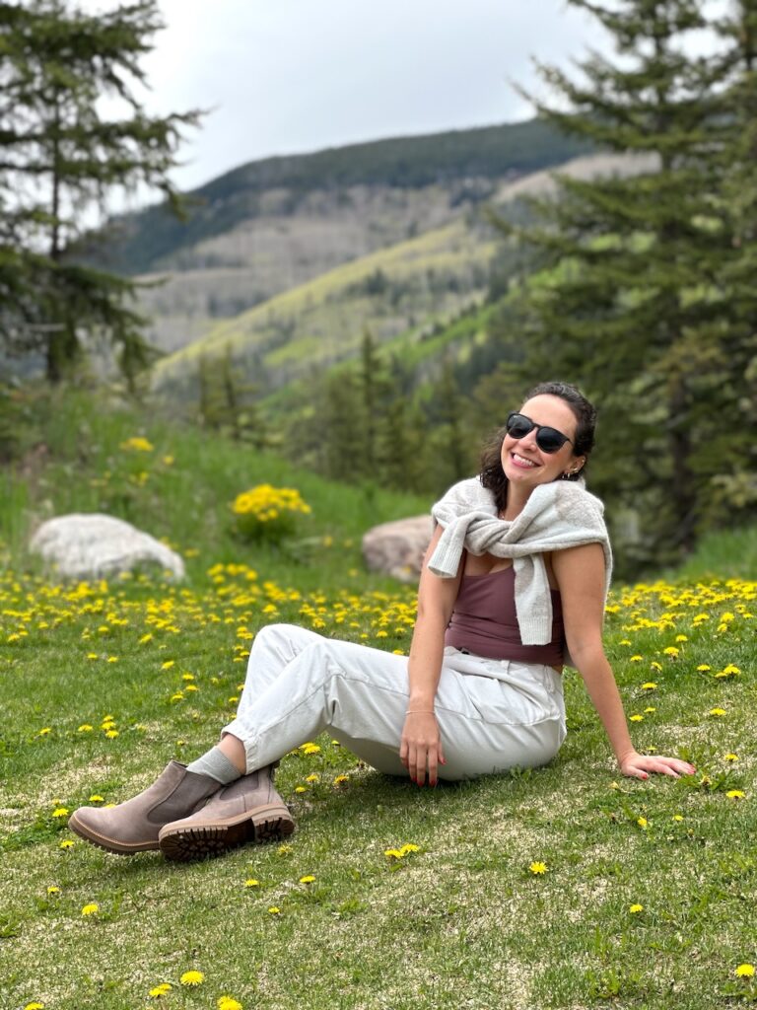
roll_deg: +2.0
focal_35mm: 77
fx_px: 2245
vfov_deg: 25.3
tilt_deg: +4.1
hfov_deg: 19.1
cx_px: 378
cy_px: 505
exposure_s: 1/339
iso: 32
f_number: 2.8
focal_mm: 9
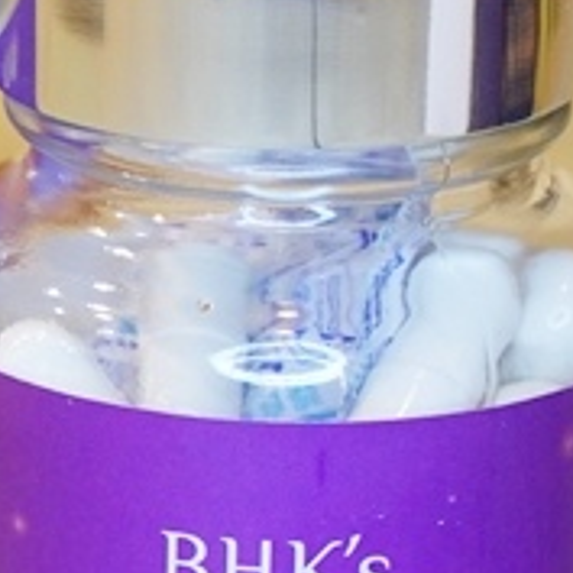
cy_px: 371
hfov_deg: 6.0
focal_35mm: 288
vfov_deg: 6.1
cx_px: -437
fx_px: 5394
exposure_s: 1/40
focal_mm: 60
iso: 1600
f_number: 6.3
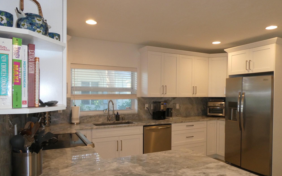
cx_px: 140
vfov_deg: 47.5
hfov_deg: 70.4
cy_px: 100
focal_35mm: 26
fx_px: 200
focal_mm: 4.3
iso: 250
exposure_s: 1/60
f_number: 3.3
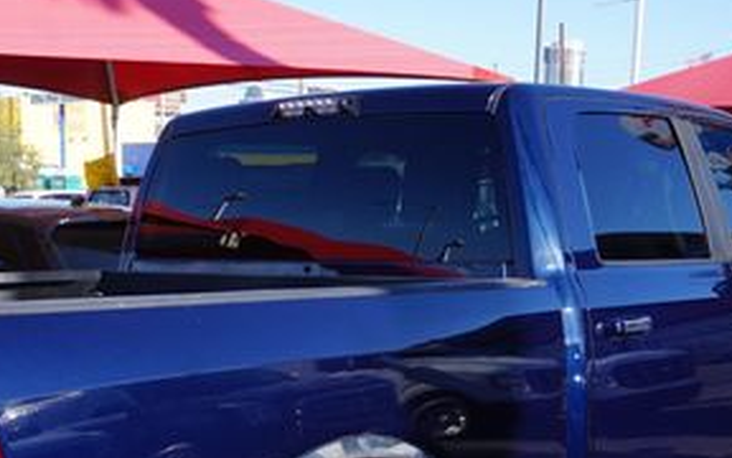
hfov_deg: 29.9
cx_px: 221
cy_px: 483
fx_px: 1357
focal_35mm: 68
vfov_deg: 18.5
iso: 100
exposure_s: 1/80
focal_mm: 20
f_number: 10
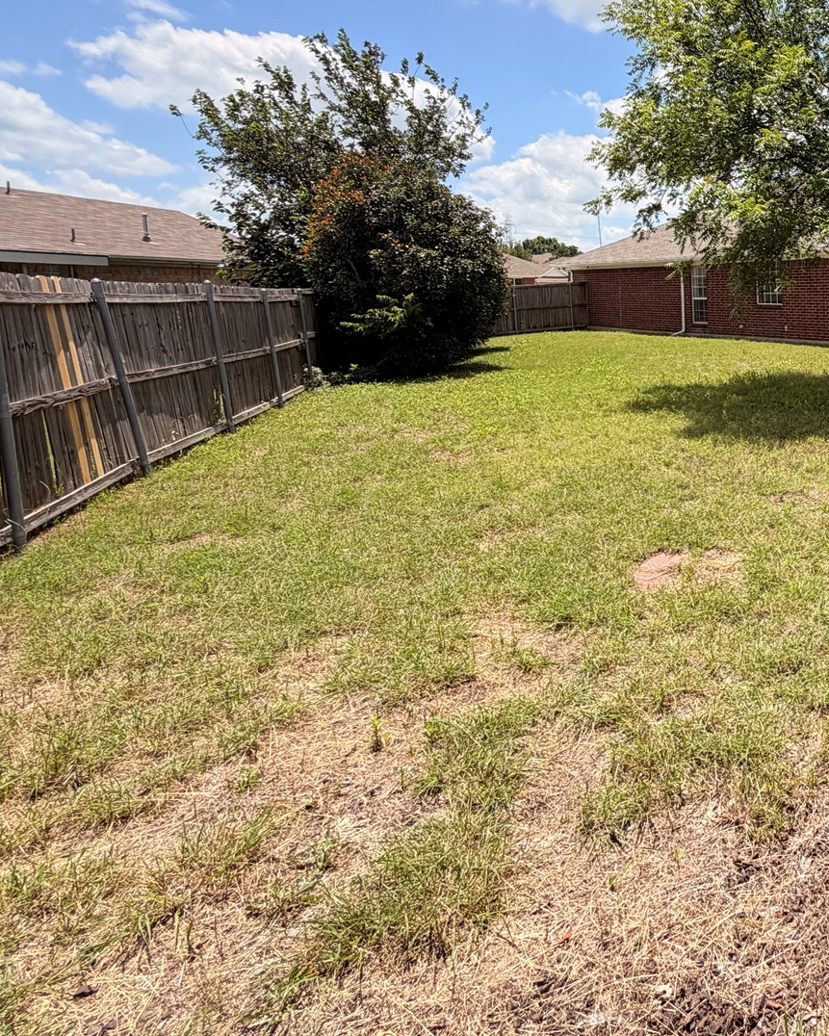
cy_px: 355
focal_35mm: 26
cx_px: 881
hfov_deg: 44.1
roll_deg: +1.4
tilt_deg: -4.3
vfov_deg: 64.5
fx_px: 797
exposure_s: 1/770
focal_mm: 2.22
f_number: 2.2
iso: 25
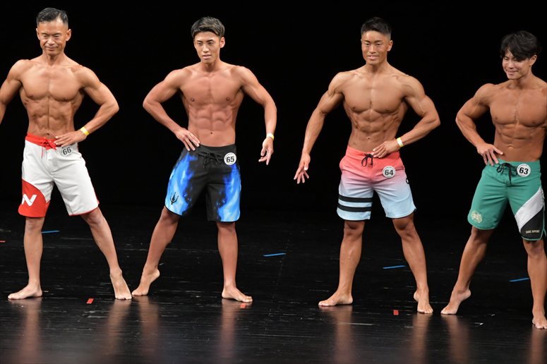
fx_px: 4101
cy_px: 182
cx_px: 274
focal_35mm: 270
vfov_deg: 5.1
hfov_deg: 7.6
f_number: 5.6
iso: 3200
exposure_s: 1/400
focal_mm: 180
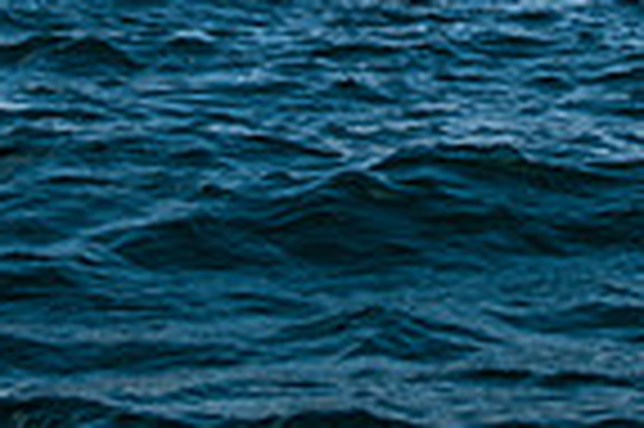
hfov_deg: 17.5
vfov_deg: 10.9
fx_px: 2091
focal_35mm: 117
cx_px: 290
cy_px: -354
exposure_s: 1/1600
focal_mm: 28
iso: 160
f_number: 5.6
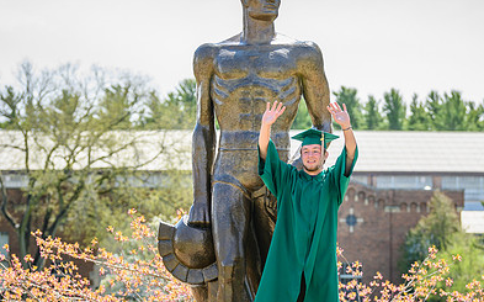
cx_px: 296
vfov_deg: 8.7
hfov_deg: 13.9
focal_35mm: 151
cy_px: 224
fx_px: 1990
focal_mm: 98
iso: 400
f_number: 4
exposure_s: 1/2000
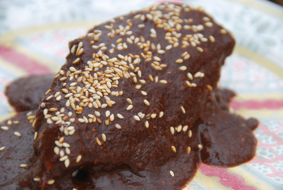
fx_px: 1536
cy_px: 95
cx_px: 142
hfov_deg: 10.5
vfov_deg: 7.1
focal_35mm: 195
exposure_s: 1/125
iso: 200
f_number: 6.3
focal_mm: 130
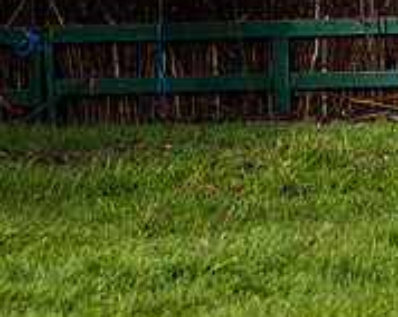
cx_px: -33
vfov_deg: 2.7
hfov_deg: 3.4
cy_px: -170
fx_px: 6754
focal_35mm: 574
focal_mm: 98
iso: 200
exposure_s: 1/1600
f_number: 4
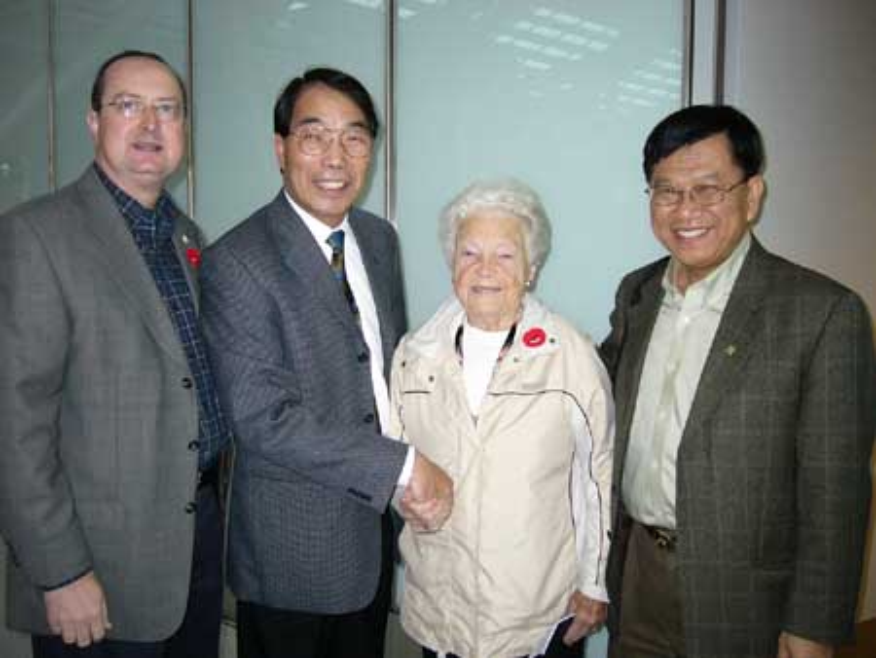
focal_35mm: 35
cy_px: 329
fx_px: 886
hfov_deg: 52.6
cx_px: 438
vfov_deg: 40.7
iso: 200
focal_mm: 5.8
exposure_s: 1/60
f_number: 2.8
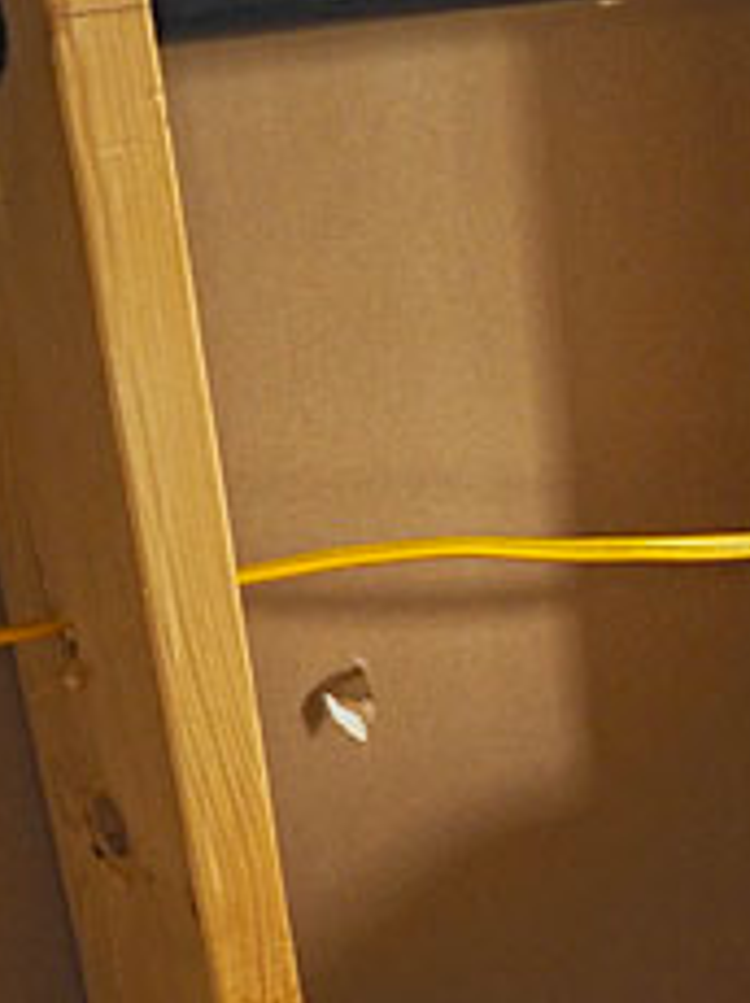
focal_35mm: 94
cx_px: 1245
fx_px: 2721
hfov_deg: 14.3
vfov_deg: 18.8
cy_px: 1435
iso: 250
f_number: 2.8
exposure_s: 1/30
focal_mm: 12
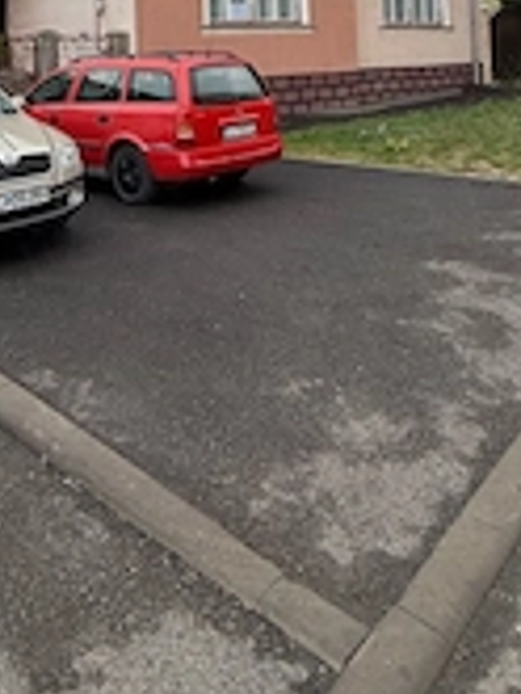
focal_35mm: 34
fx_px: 681
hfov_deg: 40.8
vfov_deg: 44.4
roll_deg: -0.9
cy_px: -25
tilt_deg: +10.1
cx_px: 139
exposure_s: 1/424
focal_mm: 2.22
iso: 50
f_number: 2.2
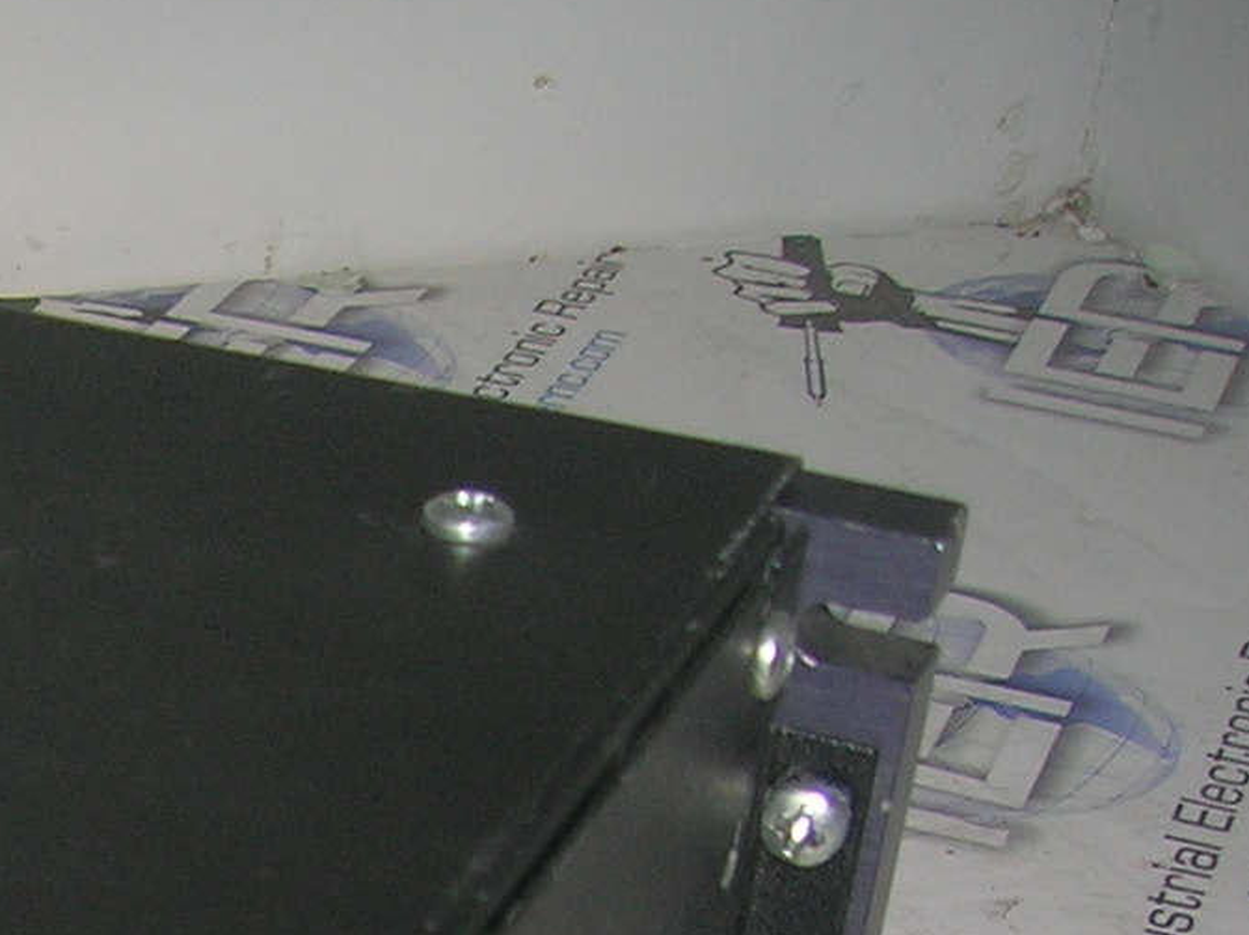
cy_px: 1581
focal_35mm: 116
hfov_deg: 15.4
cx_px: -719
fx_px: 4182
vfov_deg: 11.9
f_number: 2.9
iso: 50
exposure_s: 1/60.1
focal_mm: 5.7
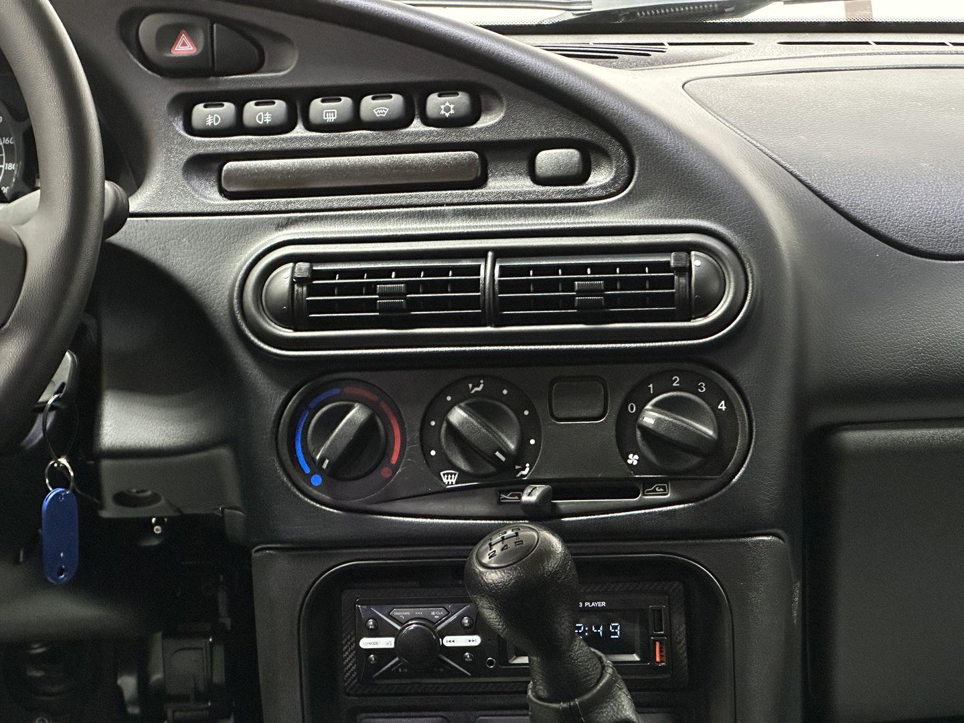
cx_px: 482
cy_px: 362
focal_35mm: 77
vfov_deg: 19.1
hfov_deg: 25.3
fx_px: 2144
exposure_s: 1/25
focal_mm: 9
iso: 1600
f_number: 2.8
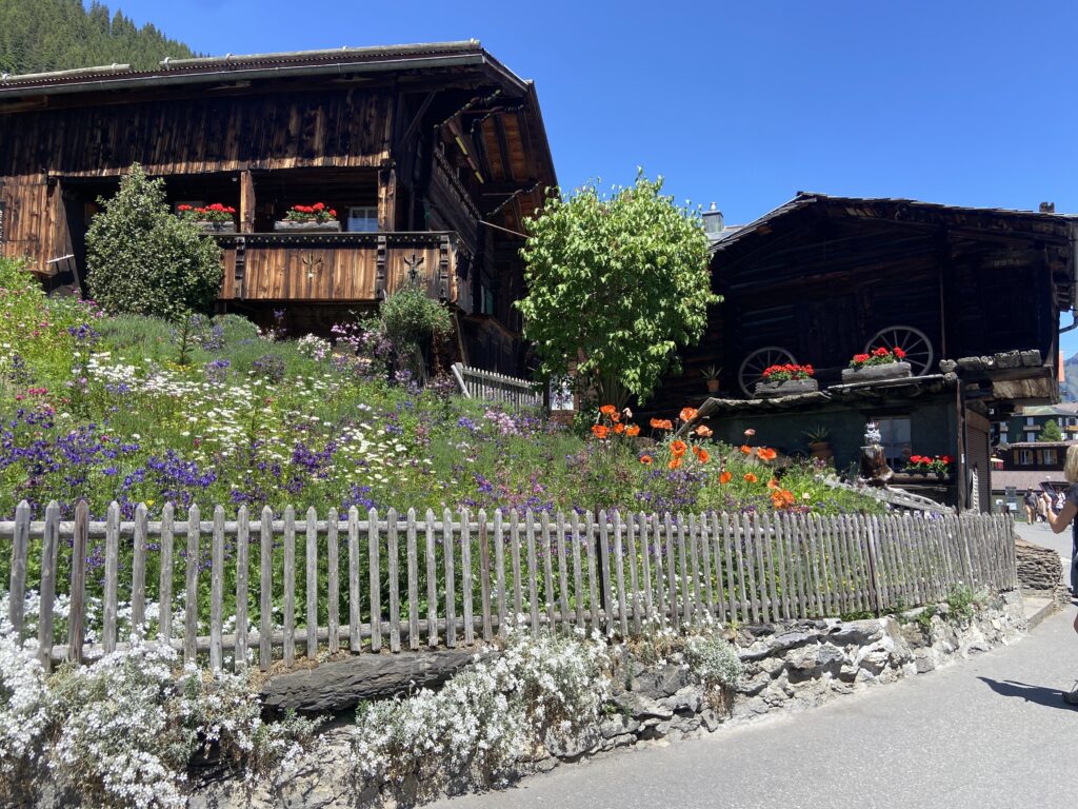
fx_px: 810
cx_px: 539
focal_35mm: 26
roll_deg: -0.1
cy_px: 404
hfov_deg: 67.3
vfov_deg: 53.1
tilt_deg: +4.6
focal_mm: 4.25
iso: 32
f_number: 1.8
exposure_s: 1/1484
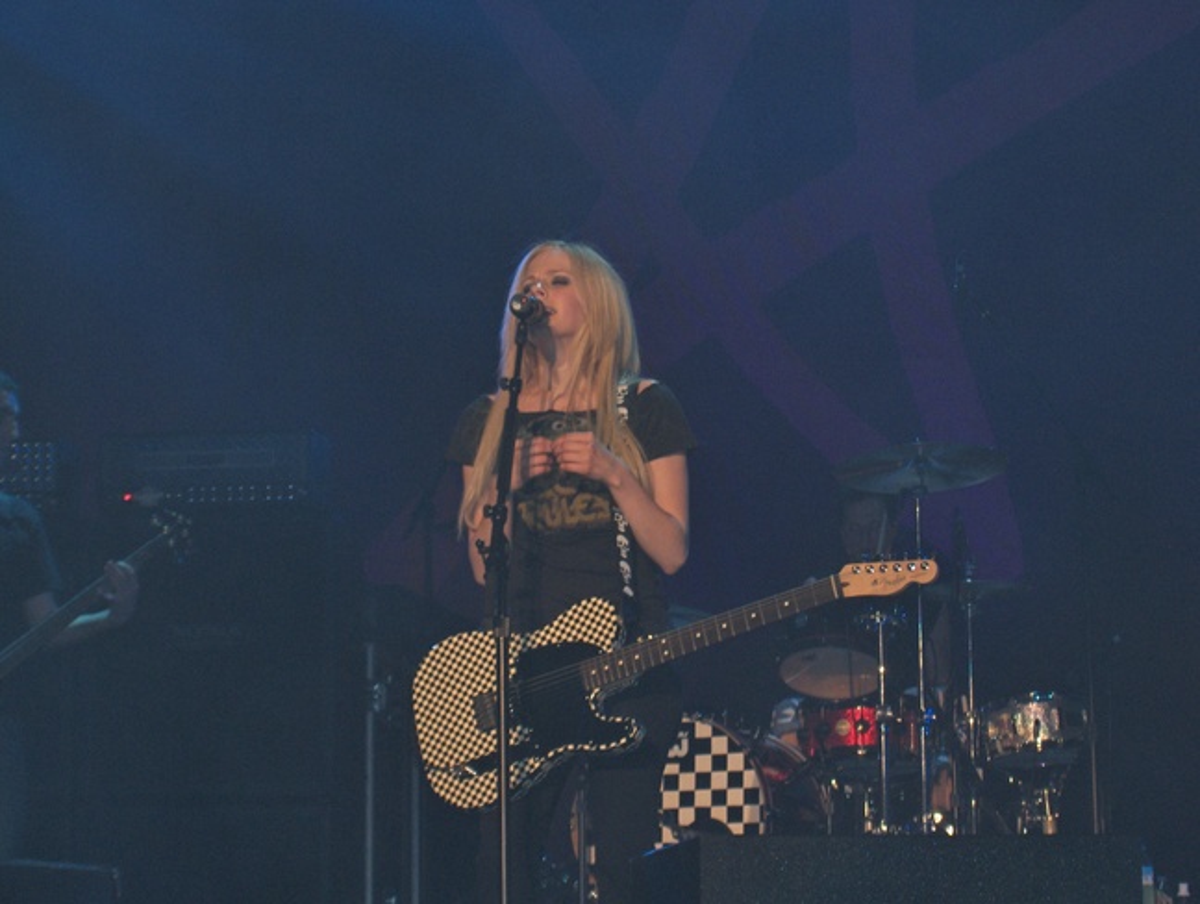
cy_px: 452
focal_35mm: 117
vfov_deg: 12.7
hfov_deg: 16.8
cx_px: 600
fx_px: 4062
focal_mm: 24
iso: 113
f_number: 4.9
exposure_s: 1/125
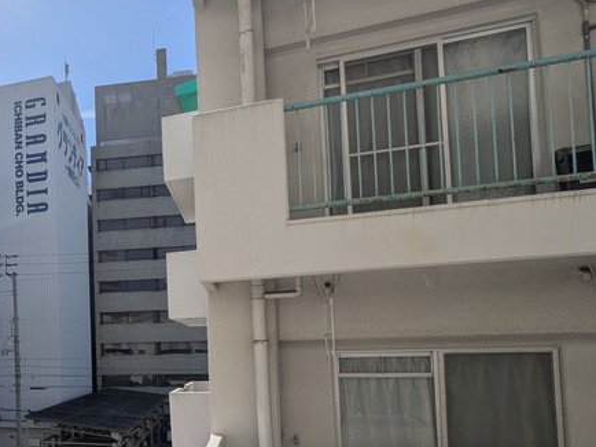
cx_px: 30
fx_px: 533
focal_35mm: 31
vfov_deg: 44.1
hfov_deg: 49.9
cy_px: 329
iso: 49
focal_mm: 1.83
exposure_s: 1/3704
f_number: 2.2
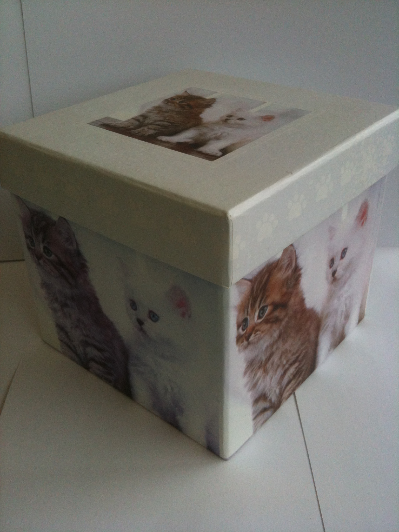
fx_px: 538
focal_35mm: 35
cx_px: 200
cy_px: 266
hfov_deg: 40.7
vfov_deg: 52.6
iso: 80
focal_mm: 3.85
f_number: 2.8
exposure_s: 1/100
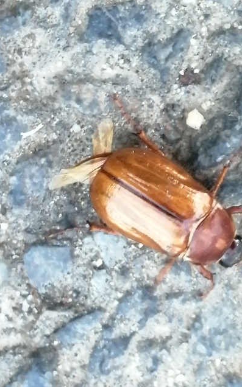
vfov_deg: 18.8
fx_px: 1172
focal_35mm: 111
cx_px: 135
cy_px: 194
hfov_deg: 11.8
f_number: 1.8
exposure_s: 1/45
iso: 160
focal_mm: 3.46
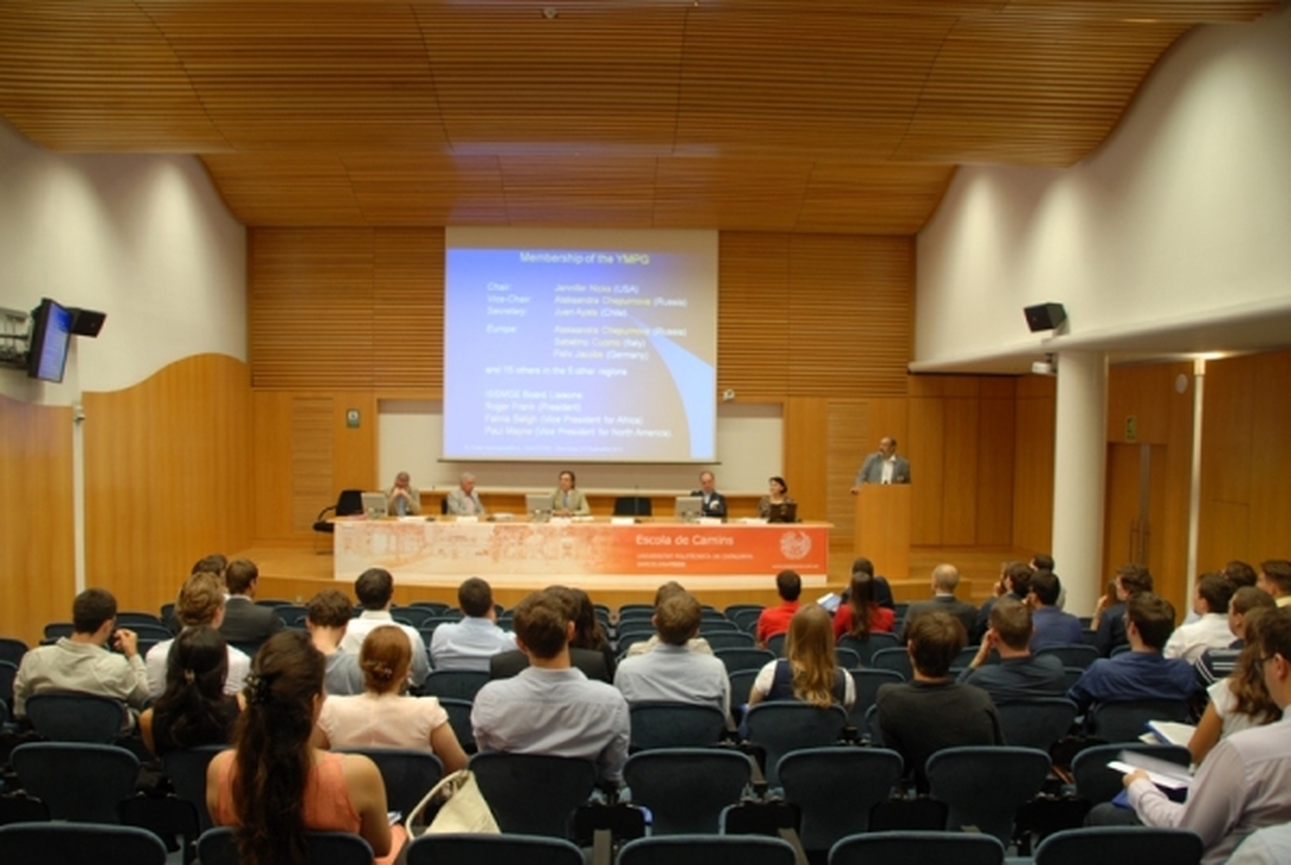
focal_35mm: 27
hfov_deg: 67.3
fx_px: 970
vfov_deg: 48.1
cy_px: 432
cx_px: 646
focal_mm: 18
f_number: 3.5
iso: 100
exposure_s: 1/10
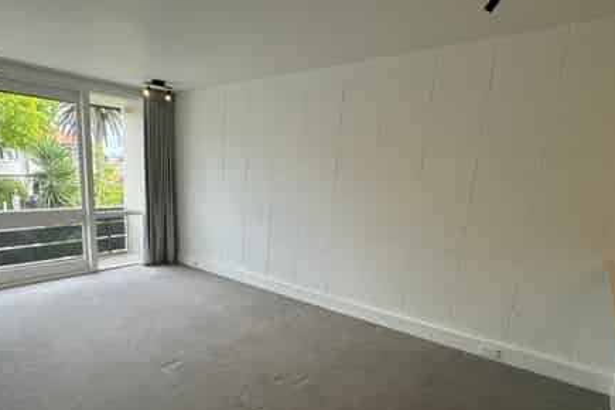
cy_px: 258
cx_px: 253
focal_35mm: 22
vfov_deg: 56.5
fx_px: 376
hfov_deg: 77.9
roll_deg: -2.7
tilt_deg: -12.1
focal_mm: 2.22
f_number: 2.2
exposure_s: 1/129
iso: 40
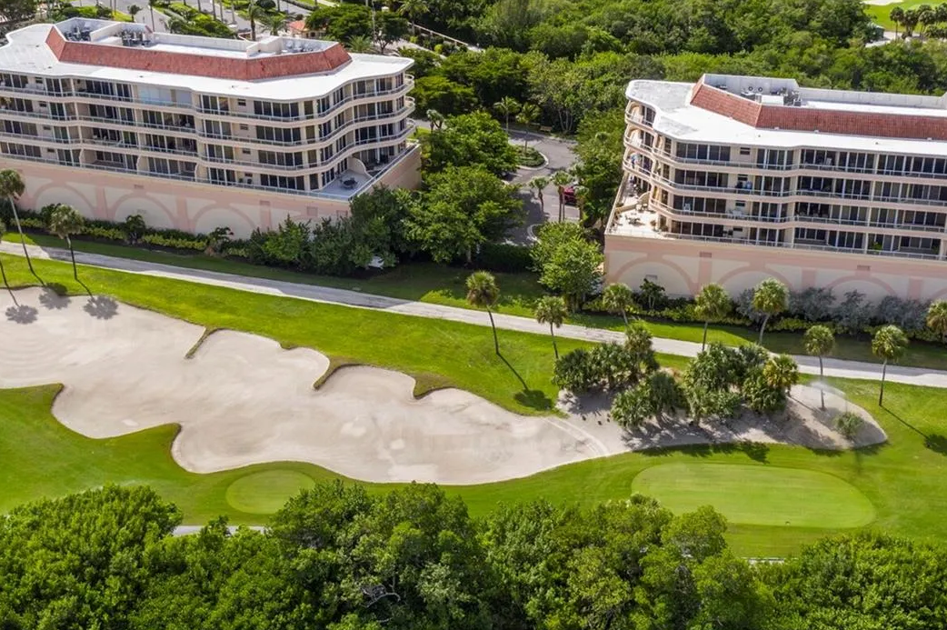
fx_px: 1130
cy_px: 258
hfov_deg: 45.2
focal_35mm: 43
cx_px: 566
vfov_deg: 31.1
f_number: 5.6
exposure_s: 1/400
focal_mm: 10.26
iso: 100
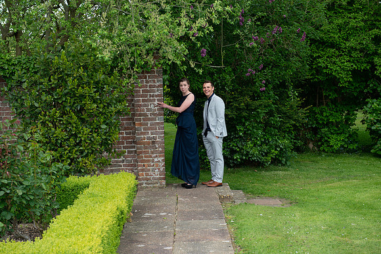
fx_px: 740
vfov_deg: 19.4
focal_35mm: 70
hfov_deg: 28.9
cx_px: 190
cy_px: 127
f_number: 5.6
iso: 100
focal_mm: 70
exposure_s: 1/100
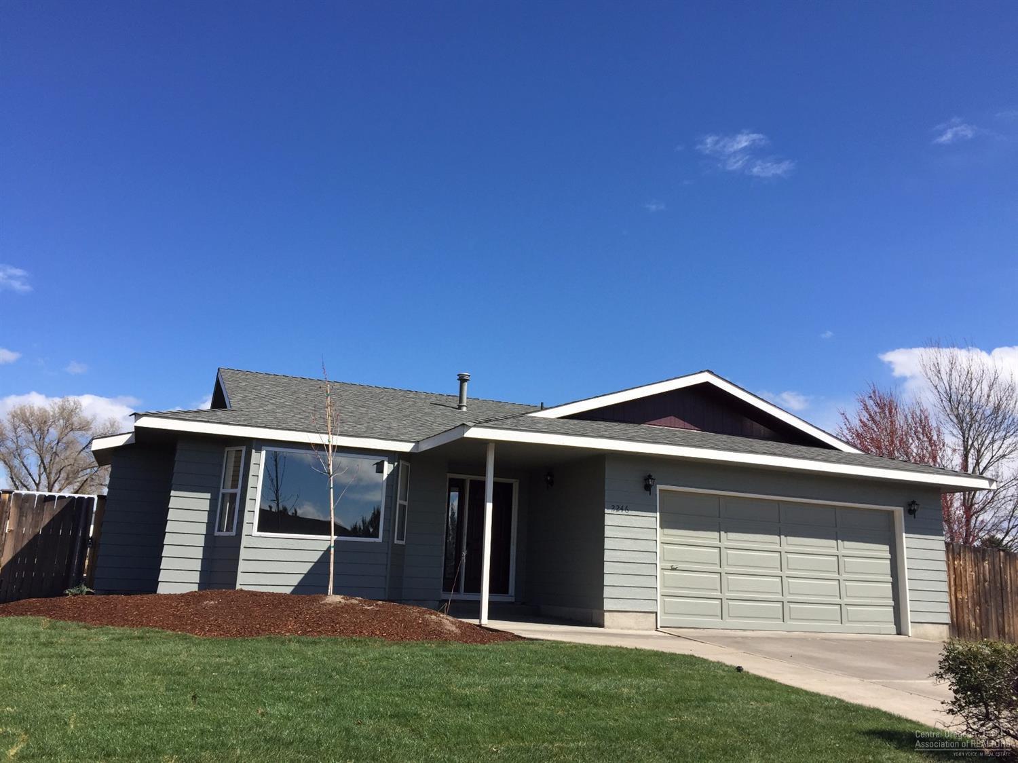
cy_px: 382
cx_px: 509
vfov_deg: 48.2
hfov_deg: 61.7
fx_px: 853
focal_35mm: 29
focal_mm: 4.15
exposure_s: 1/1980
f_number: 2.2
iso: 32
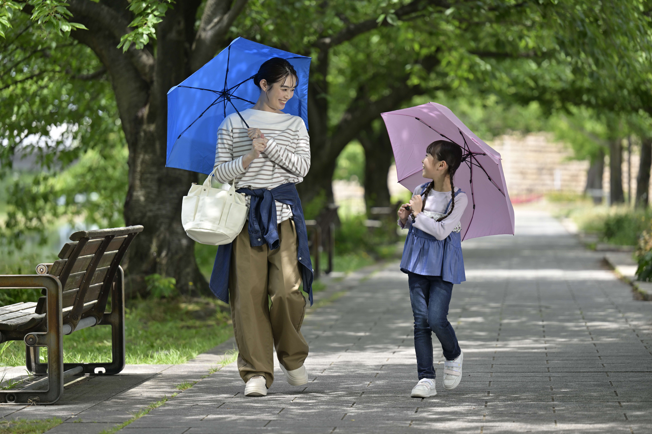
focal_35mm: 136
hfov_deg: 15.1
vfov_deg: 10.1
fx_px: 2463
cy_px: 217
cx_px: 324
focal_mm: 135
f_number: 2.8
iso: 100
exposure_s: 1/500
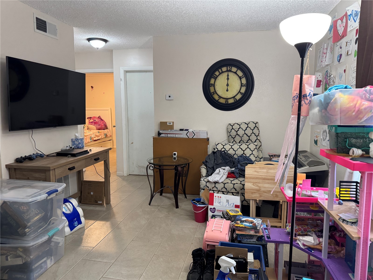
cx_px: 186
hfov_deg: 71.6
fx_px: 259
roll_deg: +0.9
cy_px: 140
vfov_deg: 56.8
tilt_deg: -7.2
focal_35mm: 24
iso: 400
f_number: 1.78
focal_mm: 6.76
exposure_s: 1/60
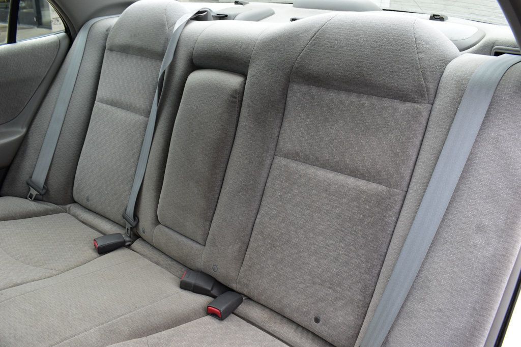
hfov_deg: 61.9
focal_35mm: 30
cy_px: 174
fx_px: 434
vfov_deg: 43.6
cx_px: 260
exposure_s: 1/80
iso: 400
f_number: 9
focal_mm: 20
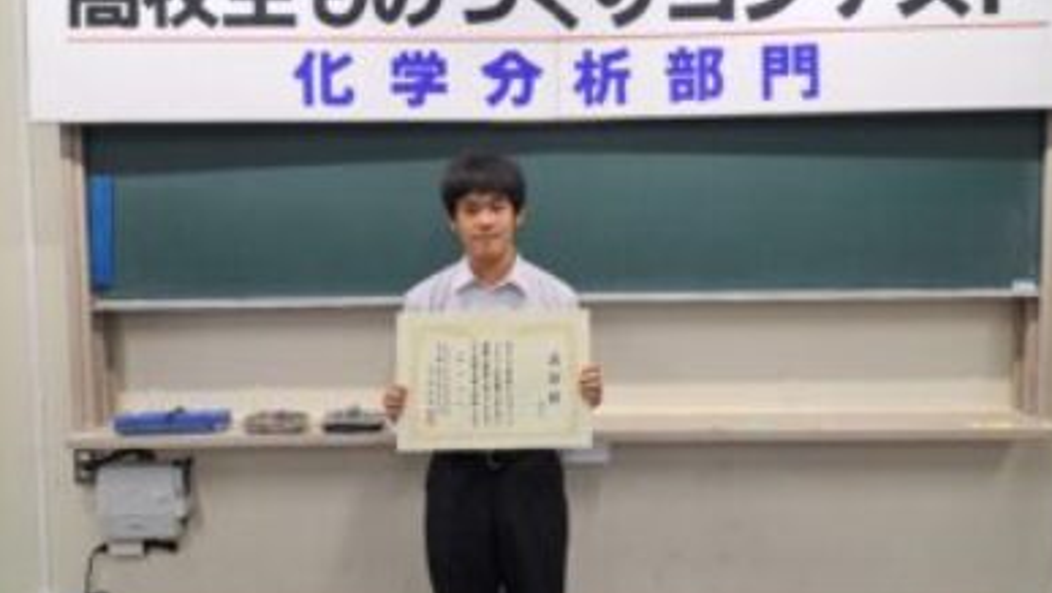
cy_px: 248
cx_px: 538
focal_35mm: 27
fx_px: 753
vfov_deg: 42.8
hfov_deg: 69.8
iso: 50
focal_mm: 5.23
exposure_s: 1/50
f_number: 1.8
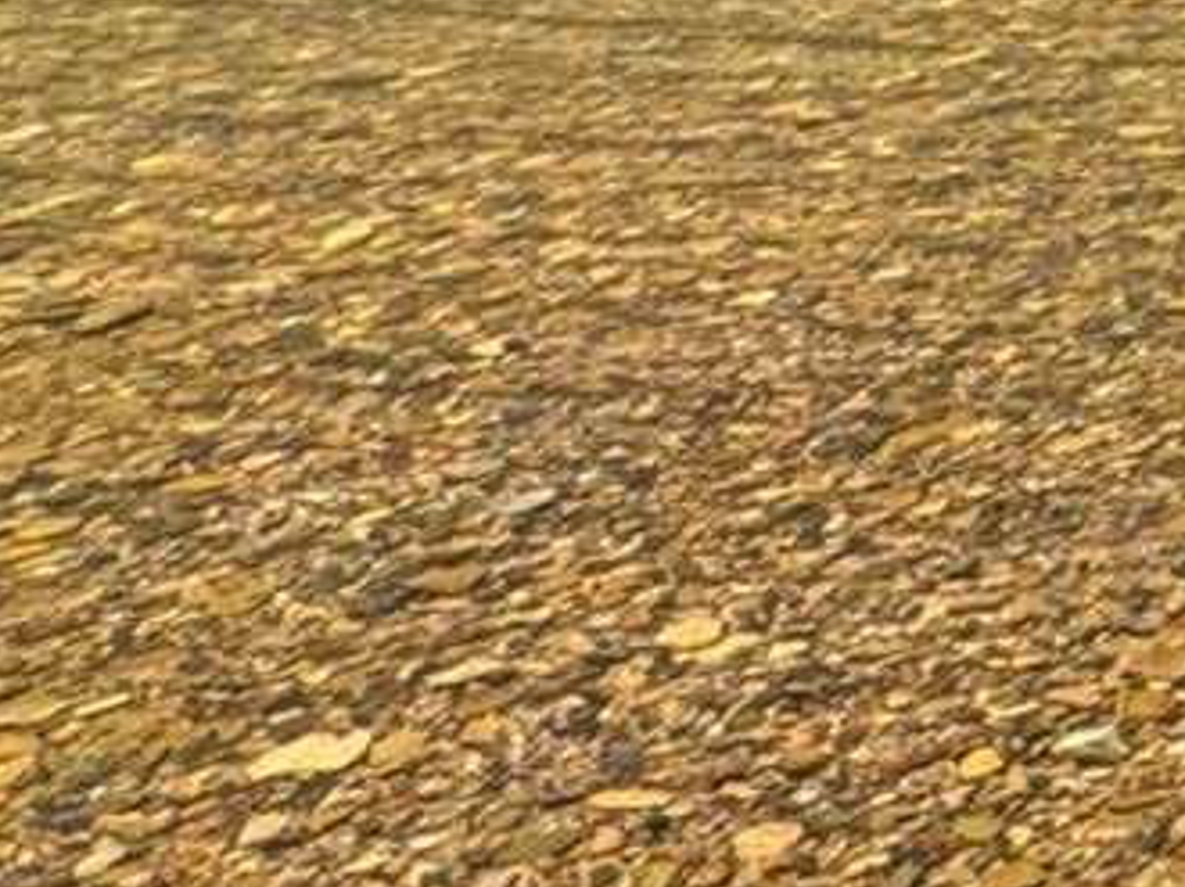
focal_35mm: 87
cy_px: -1393
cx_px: 2521
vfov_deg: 12.4
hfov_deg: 16.1
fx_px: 2976
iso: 40
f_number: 2.2
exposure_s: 1/245
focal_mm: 2.22
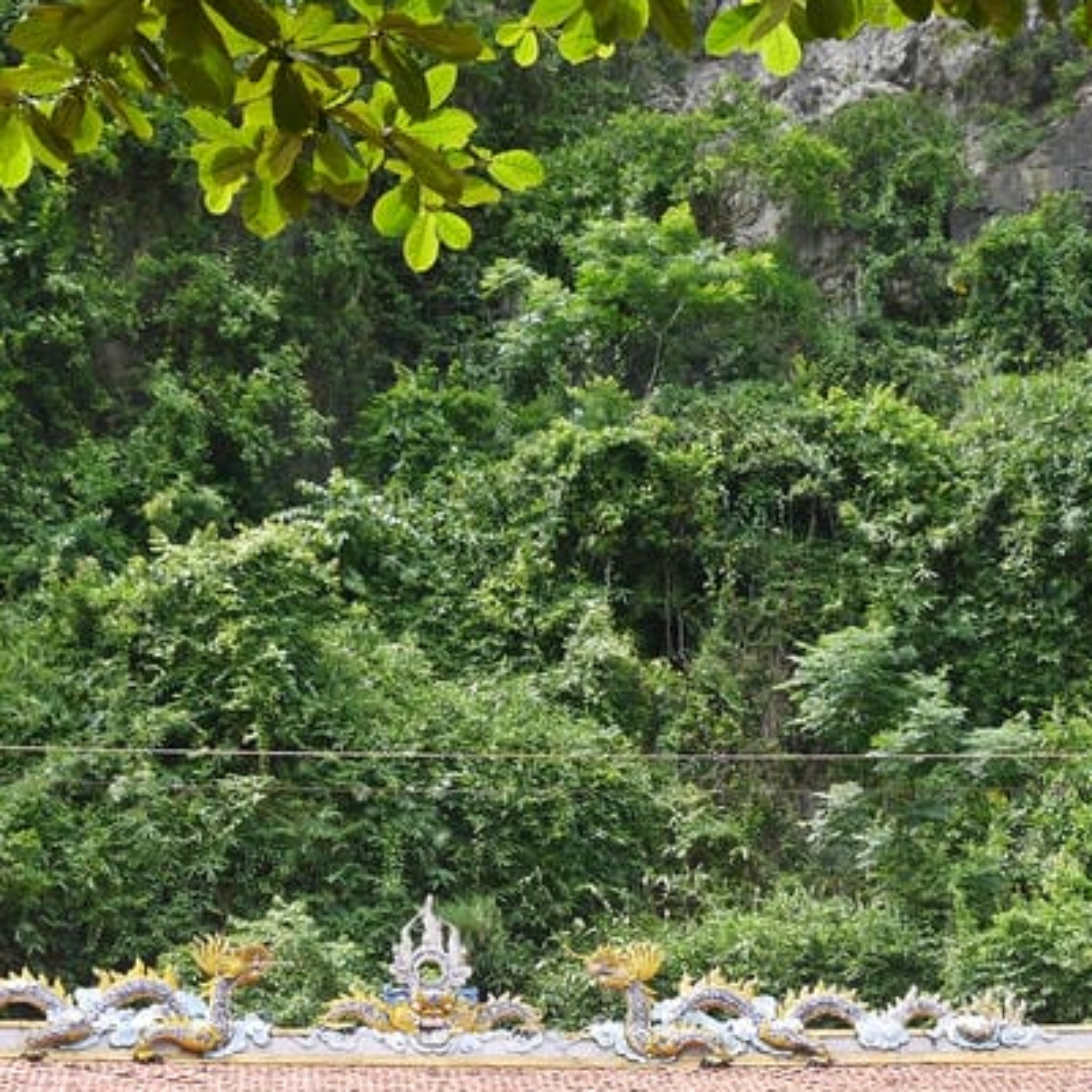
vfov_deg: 23.0
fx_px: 2641
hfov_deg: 23.4
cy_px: 871
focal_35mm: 74
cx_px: 585
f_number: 5
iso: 160
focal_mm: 14
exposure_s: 1/250
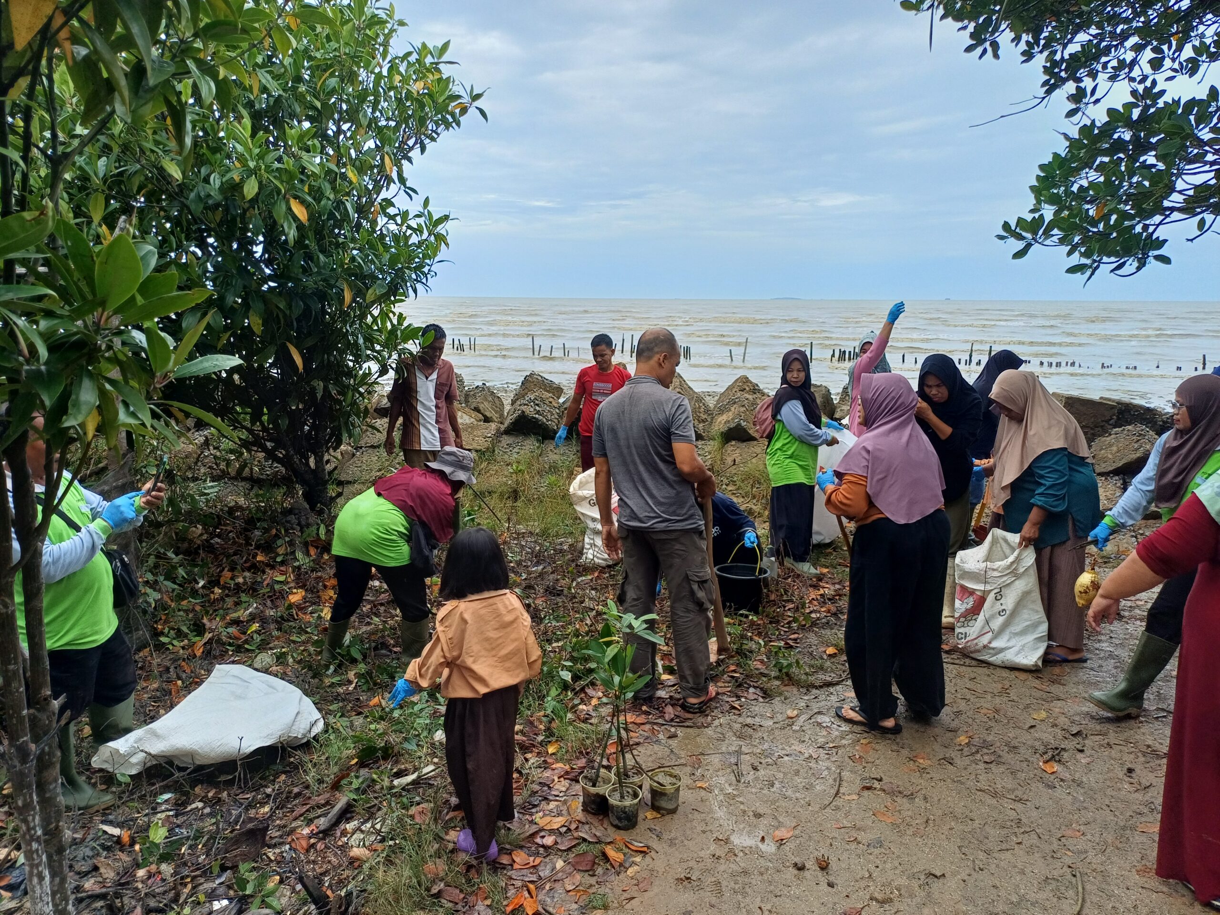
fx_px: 881
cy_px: 458
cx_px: 610
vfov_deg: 54.9
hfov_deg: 69.4
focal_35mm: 25
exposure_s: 1/962
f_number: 1.8
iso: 50
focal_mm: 4.65
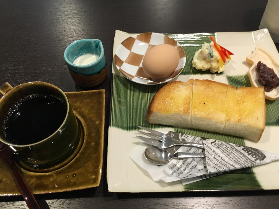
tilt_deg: -53.8
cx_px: 140
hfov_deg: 61.7
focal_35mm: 29
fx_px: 234
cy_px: 104
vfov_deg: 48.2
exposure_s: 1/30
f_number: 2.2
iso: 125
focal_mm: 4.15
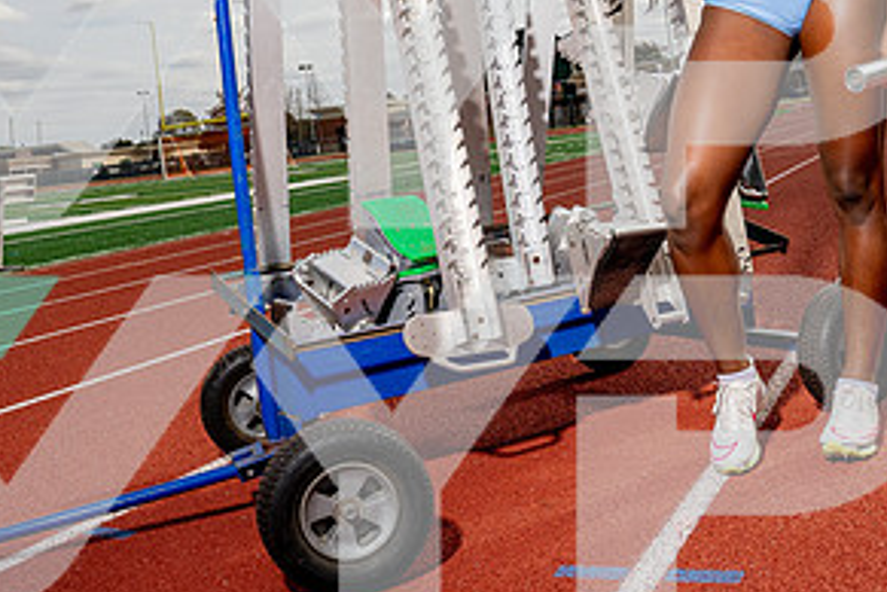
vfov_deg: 29.6
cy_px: 93
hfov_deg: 44.5
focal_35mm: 44
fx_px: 1084
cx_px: 436
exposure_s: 1/1250
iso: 160
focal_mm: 20
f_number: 6.3
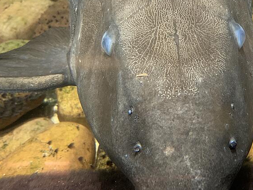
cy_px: 88
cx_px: 173
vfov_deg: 30.9
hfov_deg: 39.8
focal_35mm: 47
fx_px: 344
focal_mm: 4.25
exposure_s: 1/30
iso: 500
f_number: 1.8
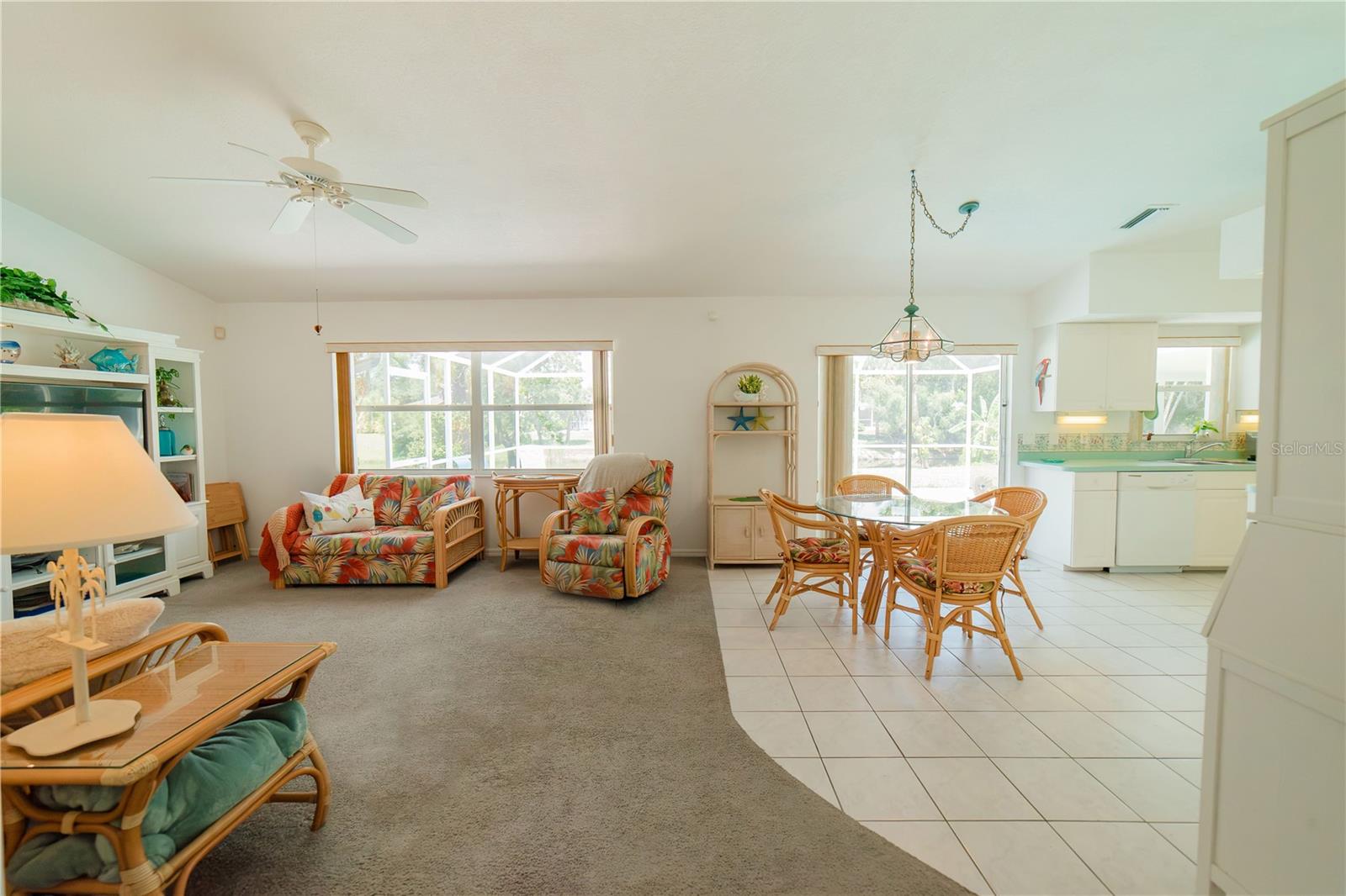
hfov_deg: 104.3
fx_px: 523
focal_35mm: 14
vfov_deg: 81.2
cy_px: 448
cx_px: 673
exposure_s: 1/2000
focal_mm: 14
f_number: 4.5
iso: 6400
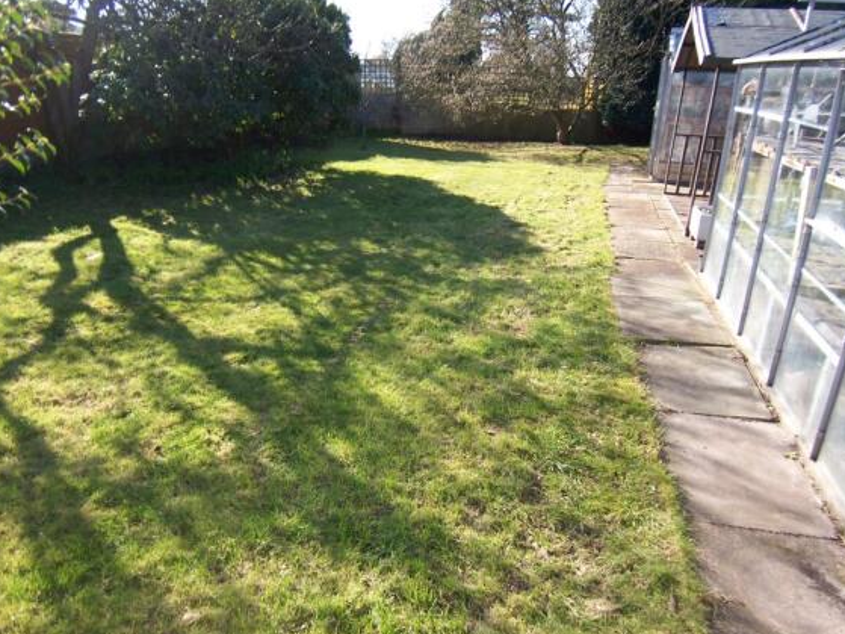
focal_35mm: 24
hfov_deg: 71.6
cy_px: 322
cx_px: 435
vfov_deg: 56.8
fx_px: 586
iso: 64
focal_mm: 3.8
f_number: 2.8
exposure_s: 1/320
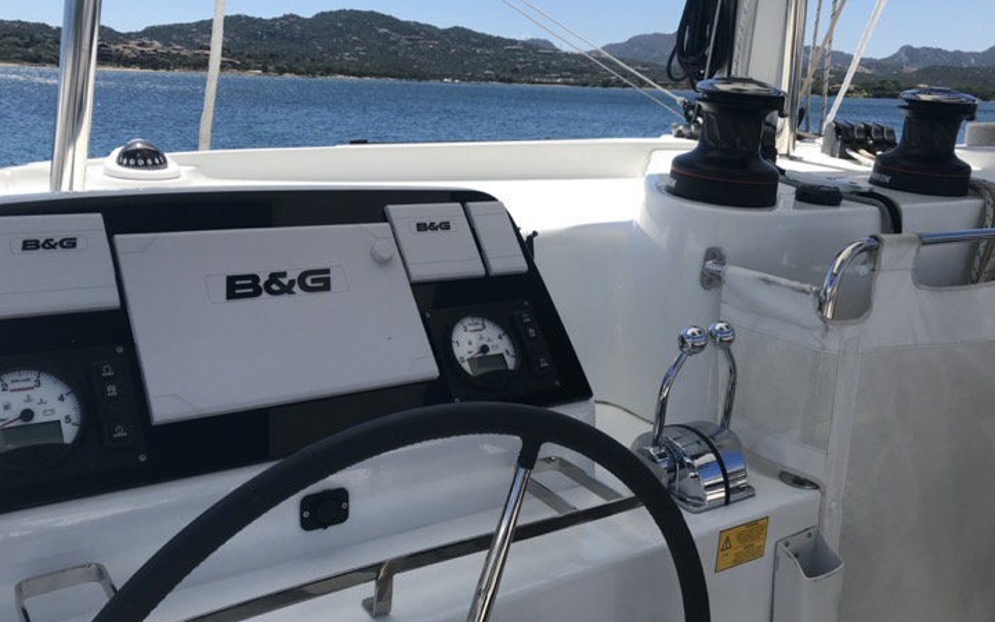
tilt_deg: -13.5
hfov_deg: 58.1
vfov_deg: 38.3
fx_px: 895
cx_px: 467
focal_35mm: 33
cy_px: 321
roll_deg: -2.0
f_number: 1.8
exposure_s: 1/2457
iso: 20
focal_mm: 3.99
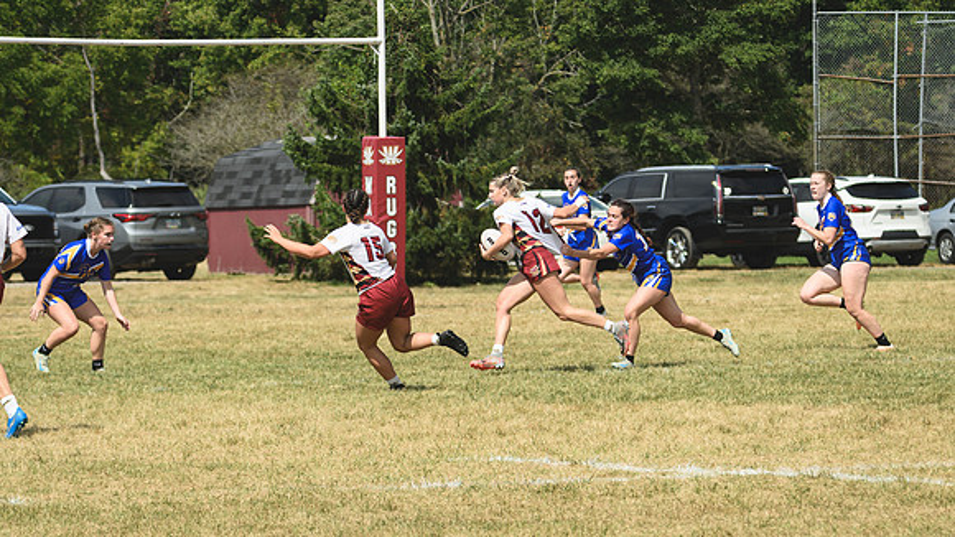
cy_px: 317
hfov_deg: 7.6
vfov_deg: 4.3
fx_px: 7156
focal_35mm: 283
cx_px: 497
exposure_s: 1/1000
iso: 100
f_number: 5
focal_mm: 170
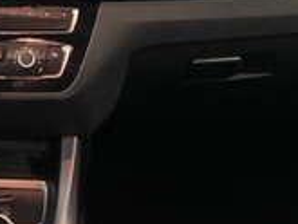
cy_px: 18
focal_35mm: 101
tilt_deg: -18.6
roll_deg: +0.3
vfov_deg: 14.5
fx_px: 870
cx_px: -56
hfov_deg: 18.5
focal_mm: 4.2
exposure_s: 1/50
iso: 320
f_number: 1.6
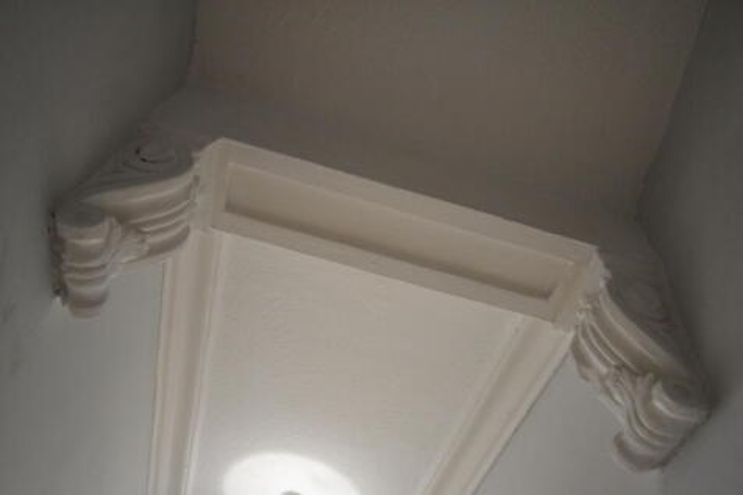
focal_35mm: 30
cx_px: 372
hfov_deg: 61.9
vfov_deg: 43.6
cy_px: 248
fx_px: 619
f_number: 5.6
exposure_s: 1/60
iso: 2200
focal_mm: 20
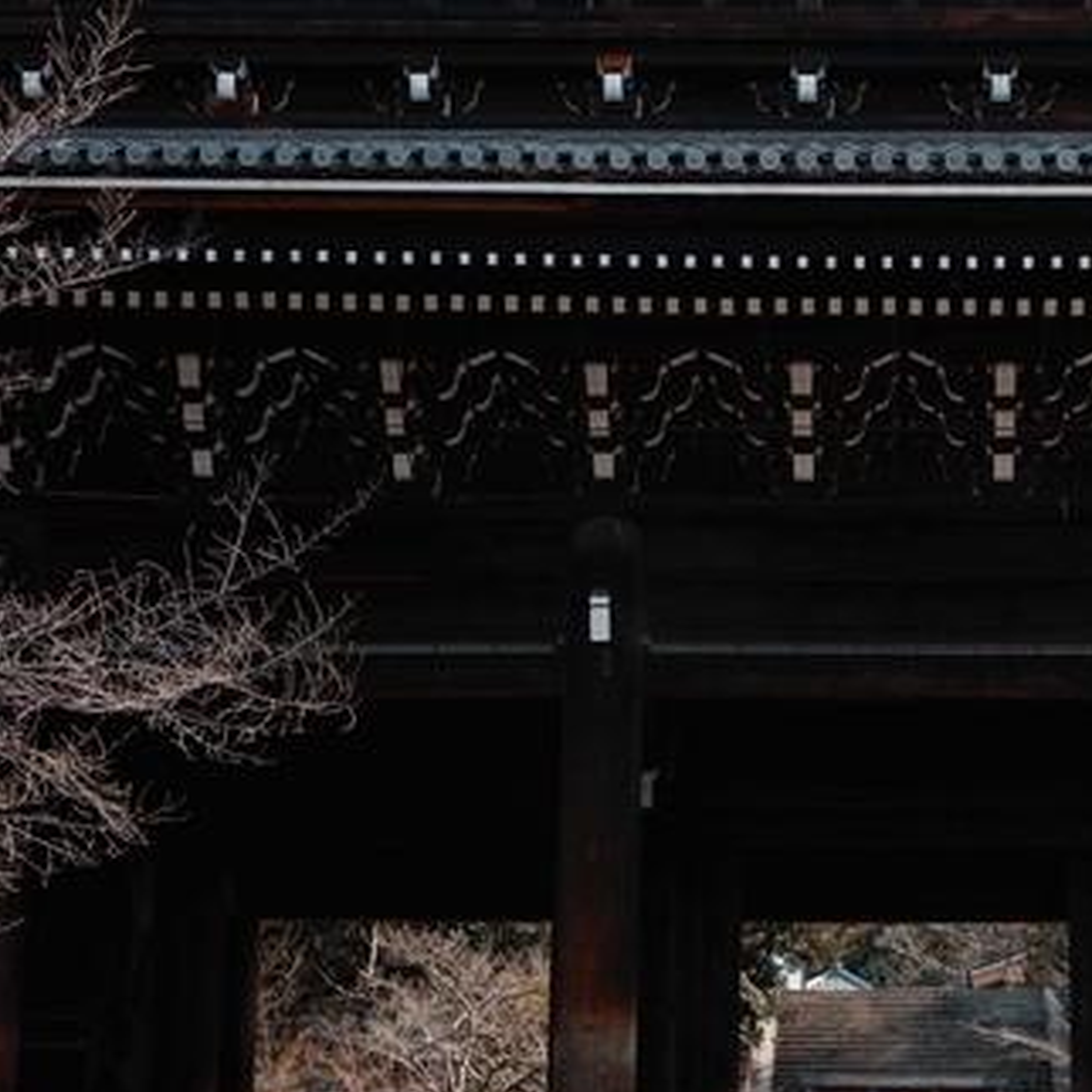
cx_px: 919
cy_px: 680
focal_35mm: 95
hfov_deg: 18.1
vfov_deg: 18.3
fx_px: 3391
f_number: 2.8
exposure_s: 1/400
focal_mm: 45
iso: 100
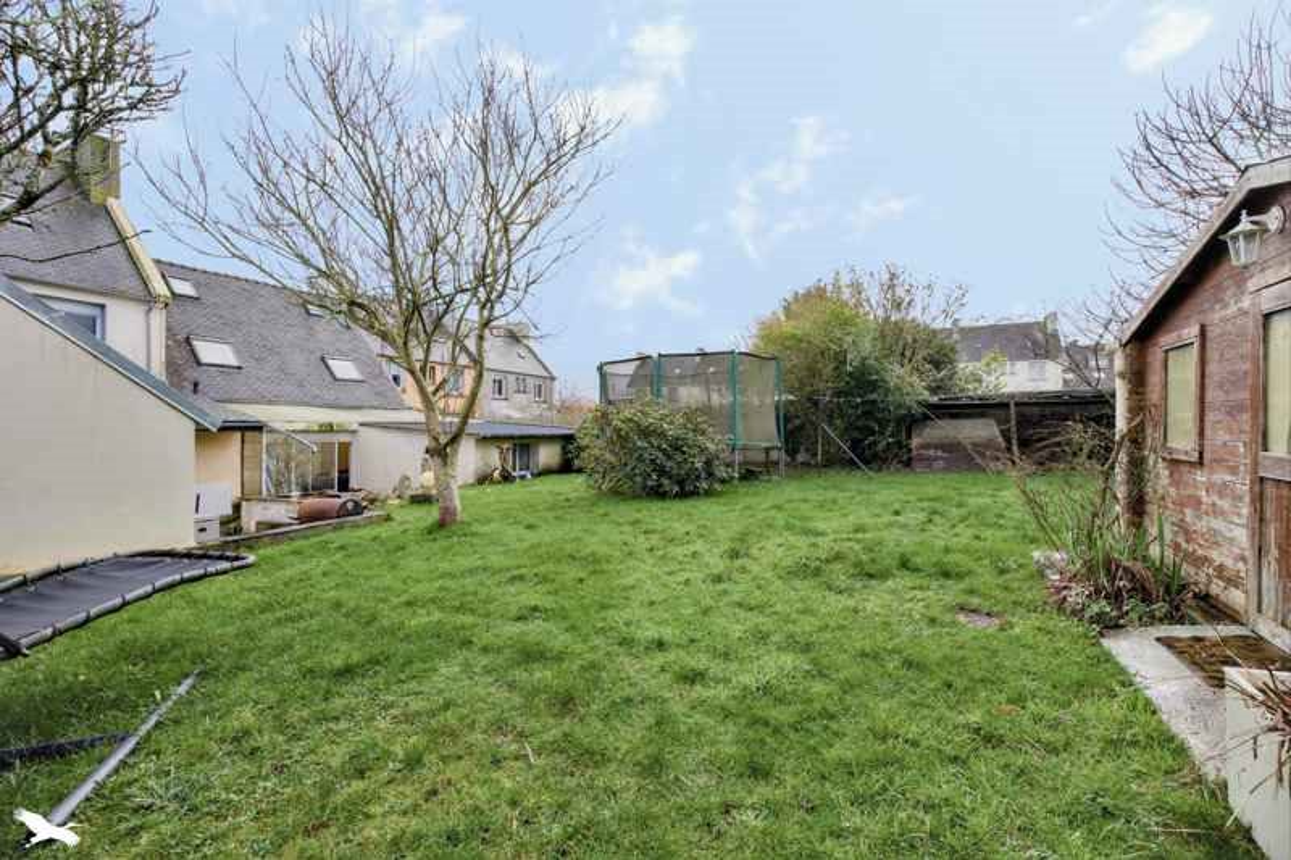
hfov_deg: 96.7
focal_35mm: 16
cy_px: 430
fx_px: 574
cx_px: 646
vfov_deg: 73.7
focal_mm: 16
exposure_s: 1/4000
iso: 800
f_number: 8
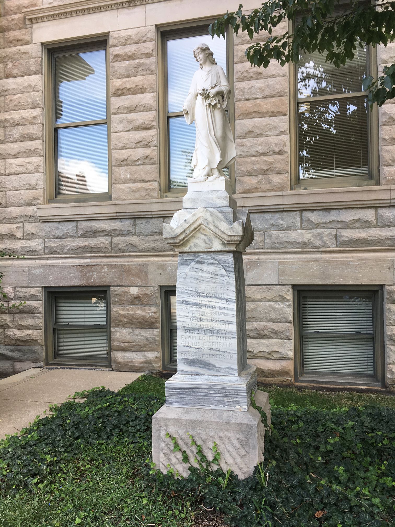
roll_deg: +1.3
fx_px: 441
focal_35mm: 29
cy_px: 264
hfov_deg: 48.2
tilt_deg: +1.4
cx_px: 198
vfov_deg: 61.7
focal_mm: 4.15
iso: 25
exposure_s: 1/222
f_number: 2.2
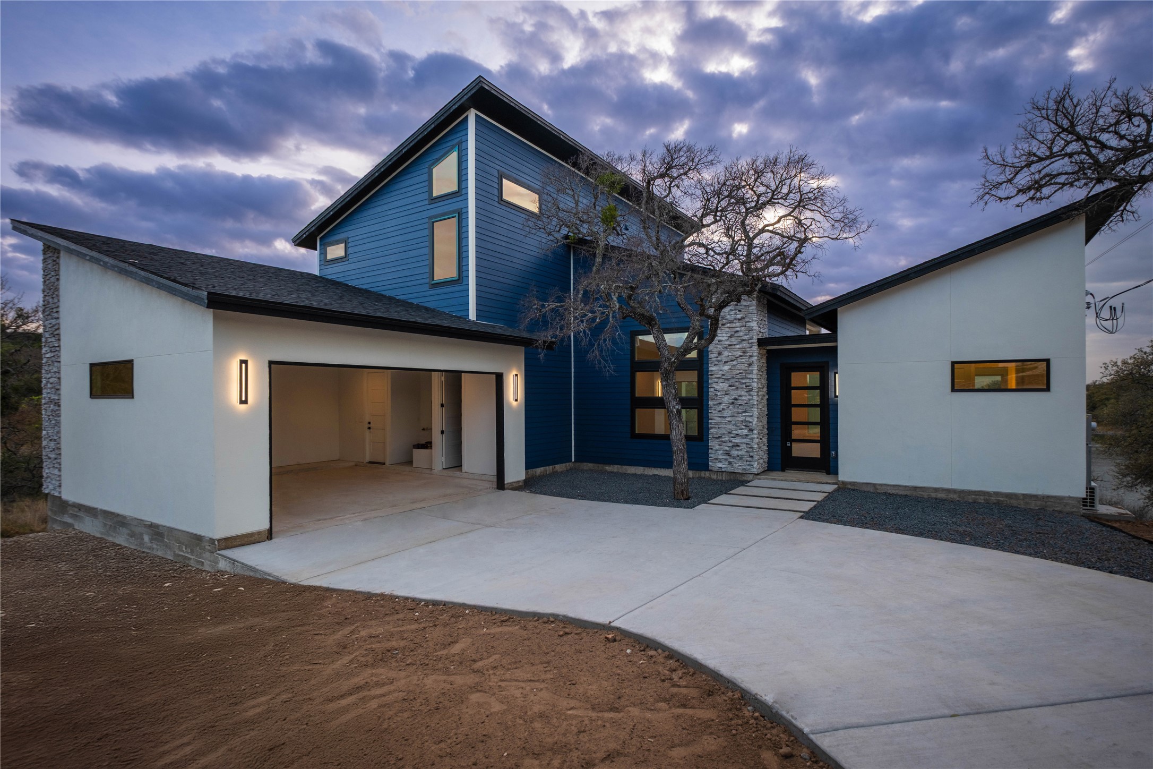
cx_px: 576
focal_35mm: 17
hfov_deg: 93.3
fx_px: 544
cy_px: 384
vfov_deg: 70.4
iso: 160
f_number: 4
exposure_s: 1/160
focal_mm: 11.5
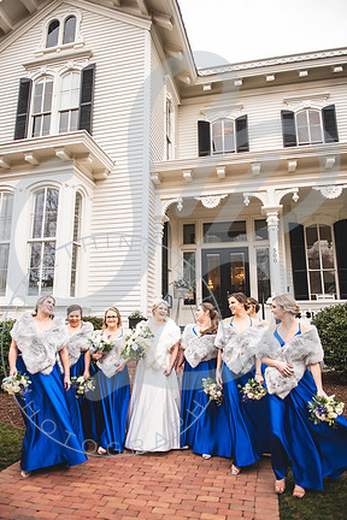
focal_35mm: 25
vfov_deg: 71.5
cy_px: 254
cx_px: 167
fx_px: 361
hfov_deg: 51.3
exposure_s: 1/250
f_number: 2.8
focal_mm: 24
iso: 100
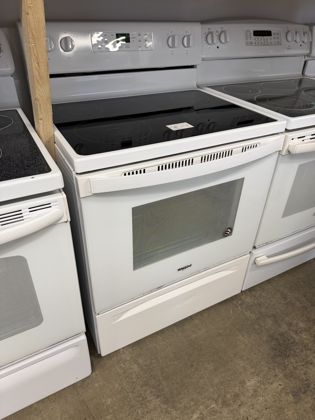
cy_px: 210
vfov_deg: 71.6
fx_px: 291
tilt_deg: -34.3
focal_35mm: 24
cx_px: 158
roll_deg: -3.2
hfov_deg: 56.8
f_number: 1.78
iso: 160
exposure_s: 1/120
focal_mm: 6.76
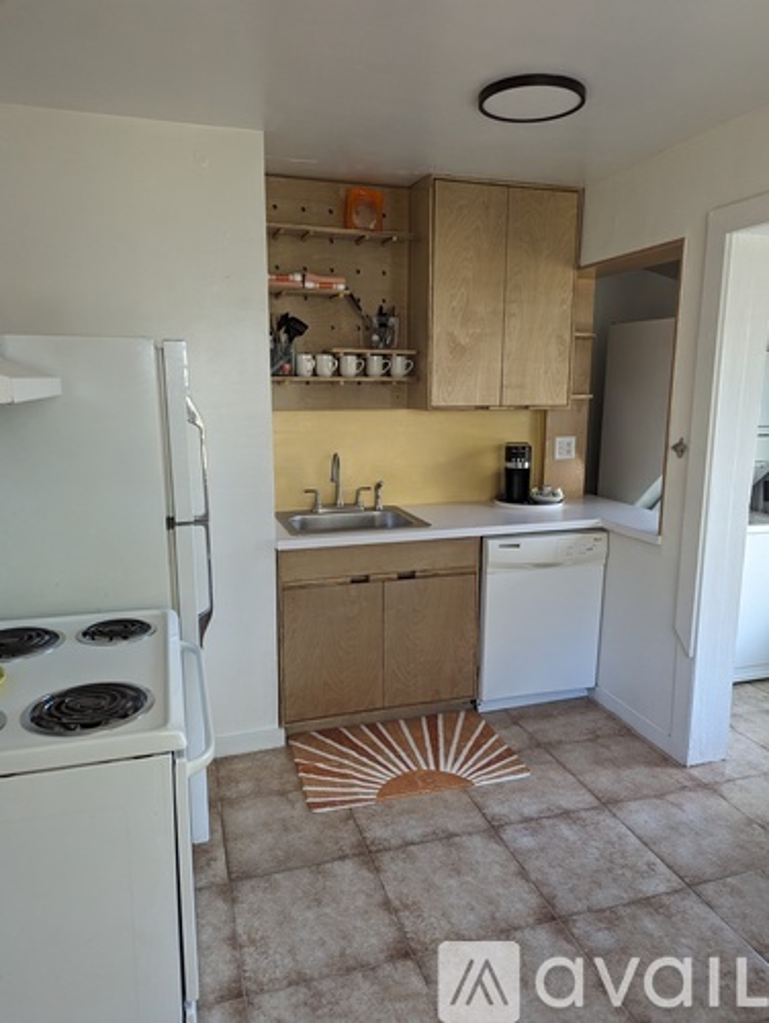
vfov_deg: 71.5
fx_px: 710
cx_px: 384
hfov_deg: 56.9
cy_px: 512
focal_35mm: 24
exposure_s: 1/102
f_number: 1.85
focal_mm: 6.81
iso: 360
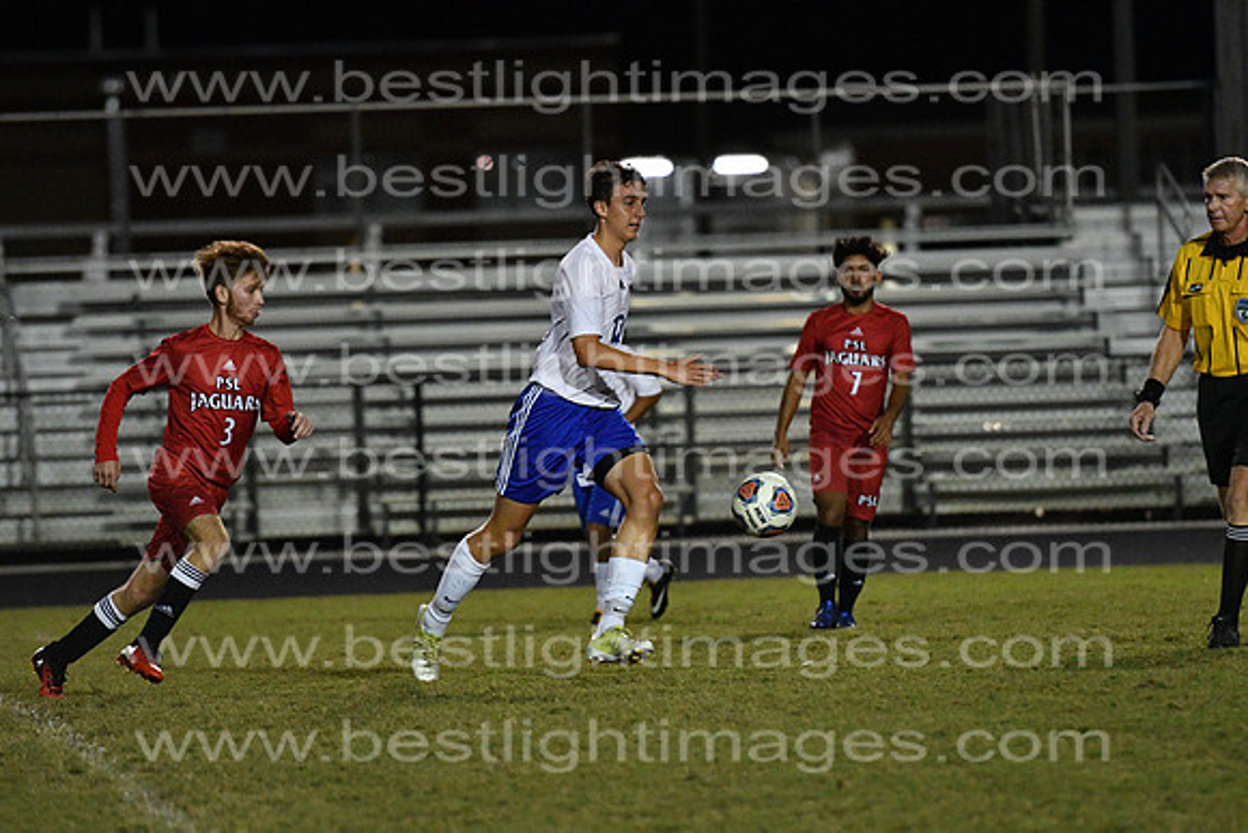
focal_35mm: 300
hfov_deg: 6.9
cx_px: 624
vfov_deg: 4.6
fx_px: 10402
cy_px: 416
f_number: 4
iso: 6400
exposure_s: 1/1000
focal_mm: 200
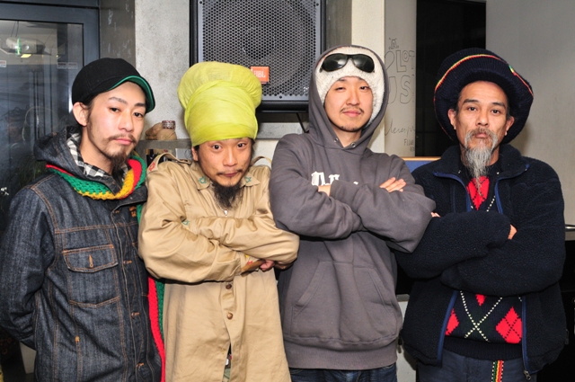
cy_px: 191
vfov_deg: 31.8
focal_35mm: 42
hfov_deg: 46.5
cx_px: 288
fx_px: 670
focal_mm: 28
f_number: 6.3
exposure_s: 1/60
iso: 640
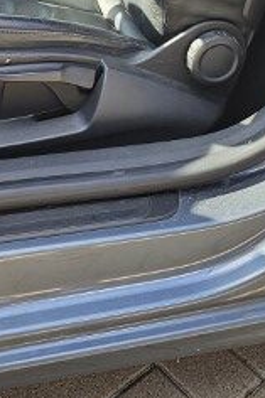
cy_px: -126
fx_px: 719
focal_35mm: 65
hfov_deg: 20.6
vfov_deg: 26.2
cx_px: 39
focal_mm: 6.3
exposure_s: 1/359
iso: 50
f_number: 1.7
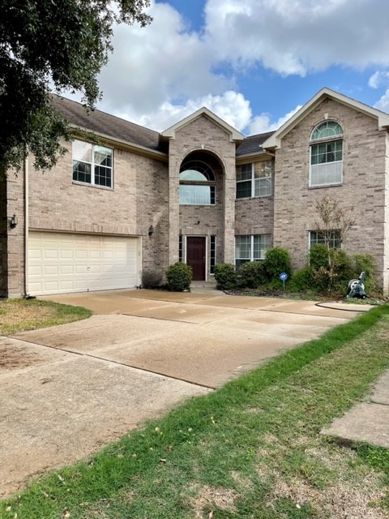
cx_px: 194
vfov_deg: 67.3
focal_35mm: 26
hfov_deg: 53.1
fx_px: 390
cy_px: 260
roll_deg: +0.0
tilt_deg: +0.5
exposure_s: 1/2165
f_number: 1.6
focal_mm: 5.1
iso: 32
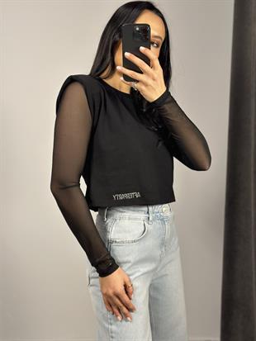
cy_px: 170
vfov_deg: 39.6
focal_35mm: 48
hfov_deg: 30.3
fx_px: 473
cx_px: 128
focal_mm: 6.86
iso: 80
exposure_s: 1/50
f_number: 1.78
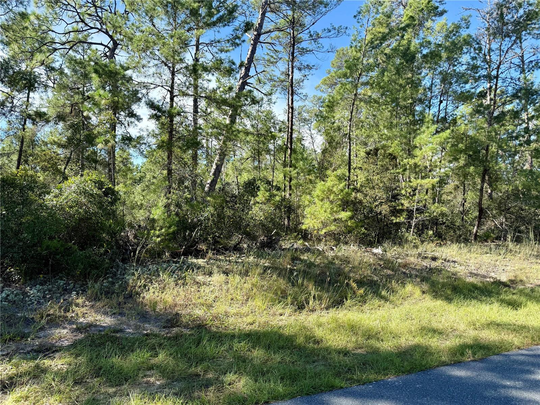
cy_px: 202
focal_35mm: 24
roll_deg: +0.2
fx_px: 374
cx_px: 270
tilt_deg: +0.8
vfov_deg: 56.8
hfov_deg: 71.6
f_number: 1.78
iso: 100
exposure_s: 1/1812
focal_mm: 6.76
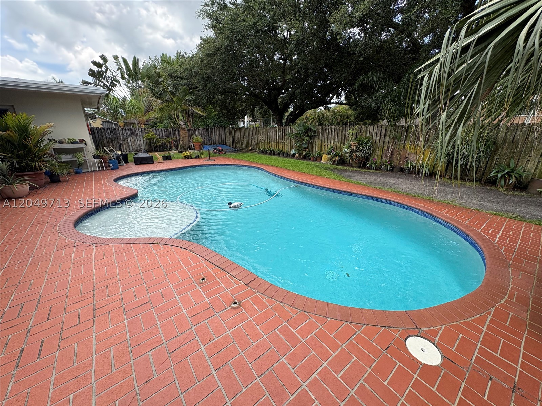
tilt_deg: -19.2
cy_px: 203
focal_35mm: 14
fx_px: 219
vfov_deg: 85.7
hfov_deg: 102.1
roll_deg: -0.5
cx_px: 271
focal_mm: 2.22
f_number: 2.2
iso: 40
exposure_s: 1/591
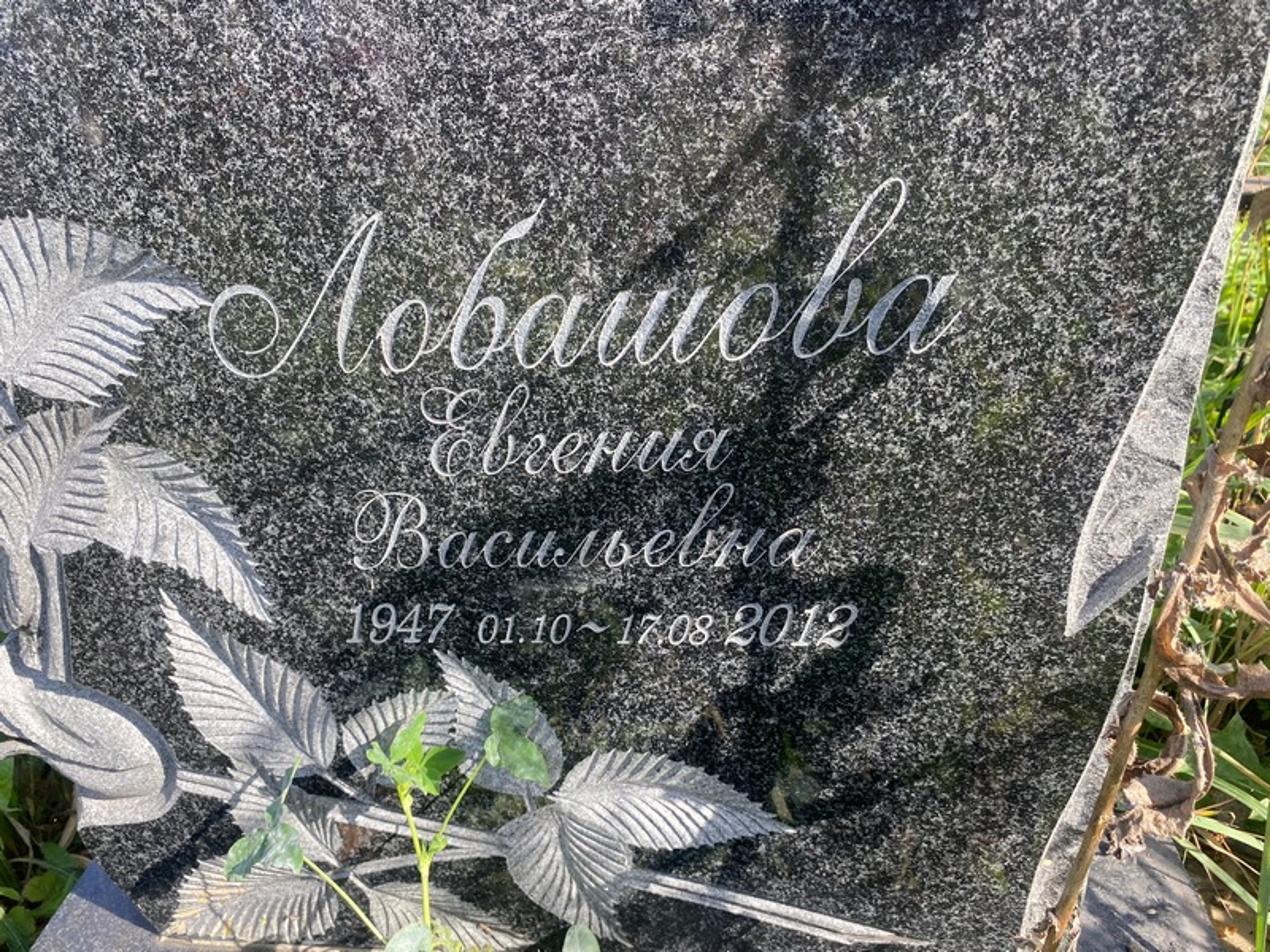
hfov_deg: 67.3
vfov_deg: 53.1
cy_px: 476
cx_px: 635
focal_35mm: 26
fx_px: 954
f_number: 1.8
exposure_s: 1/412
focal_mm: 4.25
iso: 32
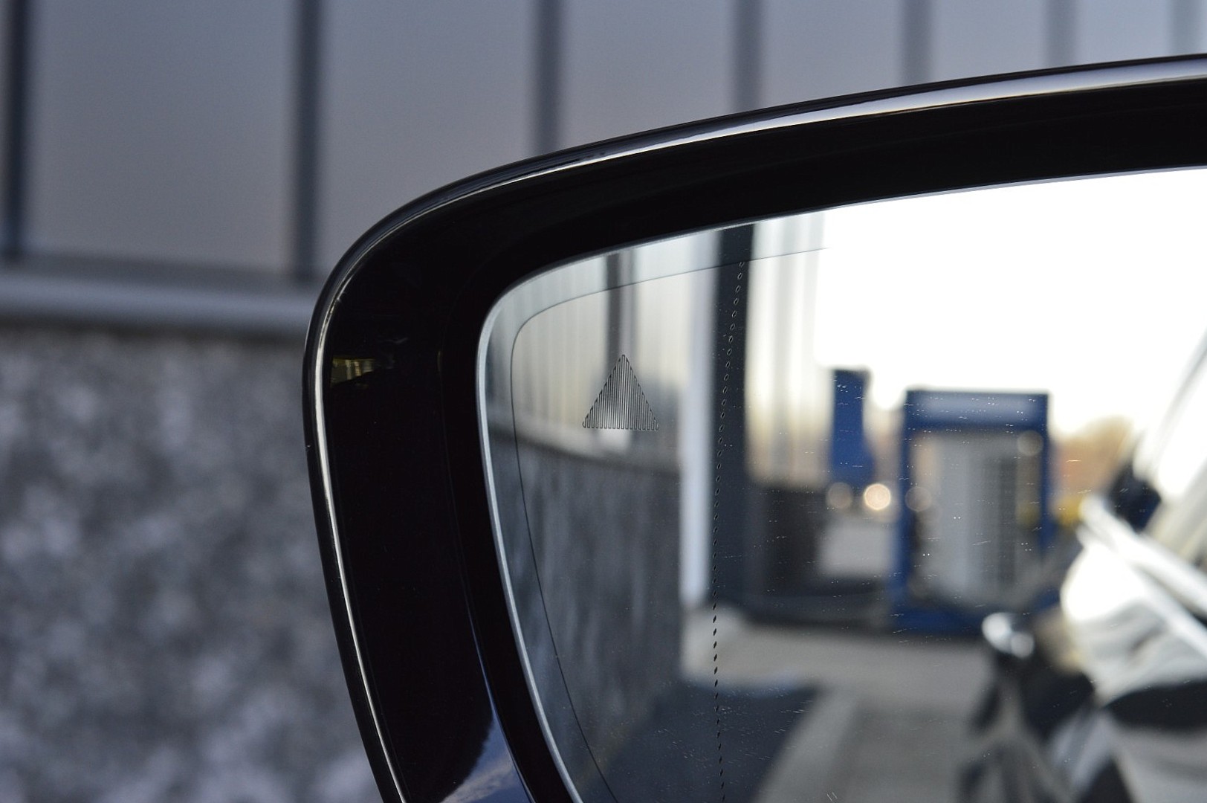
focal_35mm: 82
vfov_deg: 16.5
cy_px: 402
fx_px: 2764
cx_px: 604
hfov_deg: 24.6
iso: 400
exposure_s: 1/125
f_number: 9
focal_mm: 55
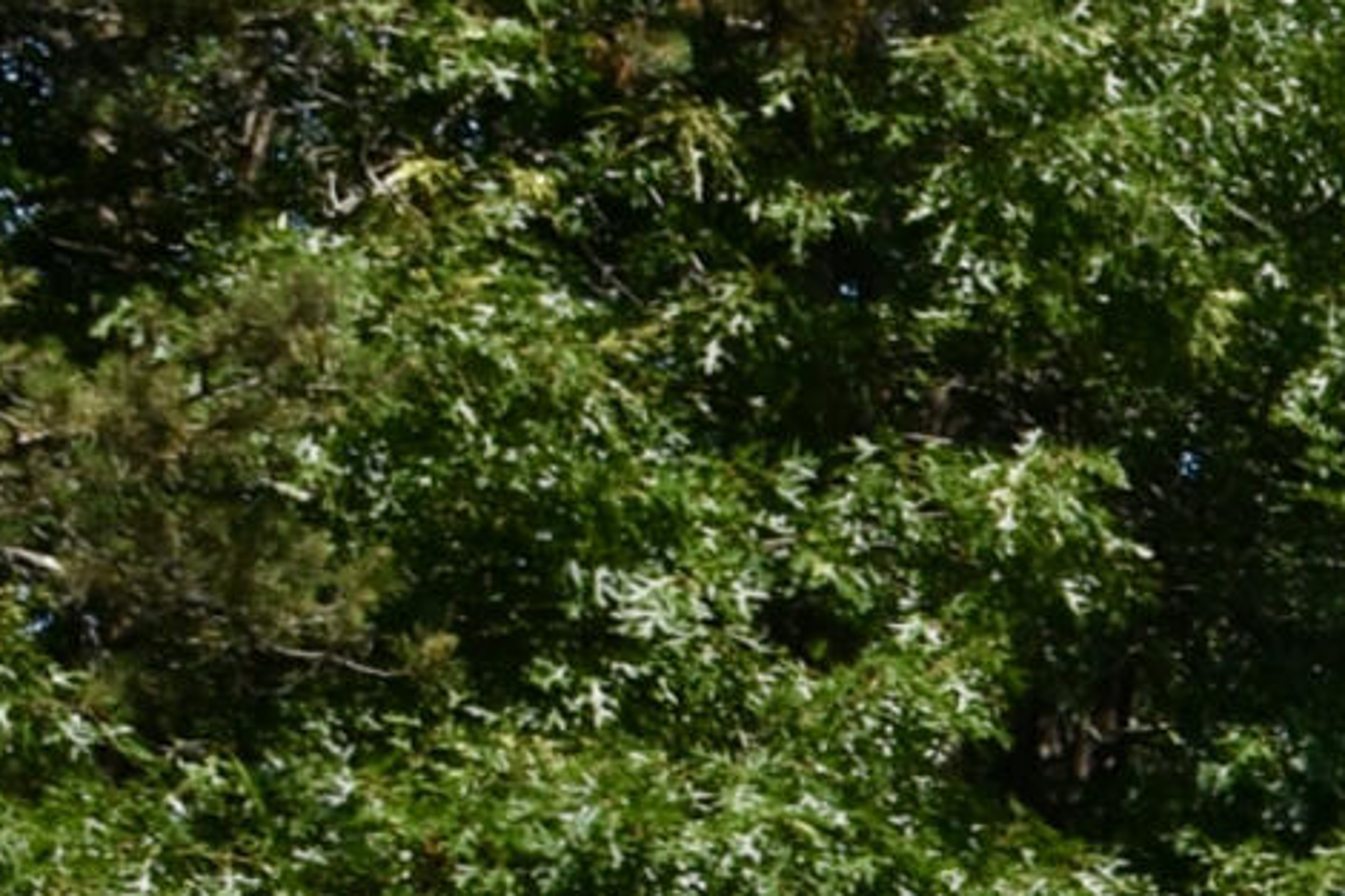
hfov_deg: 8.2
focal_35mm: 220
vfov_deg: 6.1
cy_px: 1854
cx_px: 3700
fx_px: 8223
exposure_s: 1/500
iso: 200
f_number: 8
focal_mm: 23
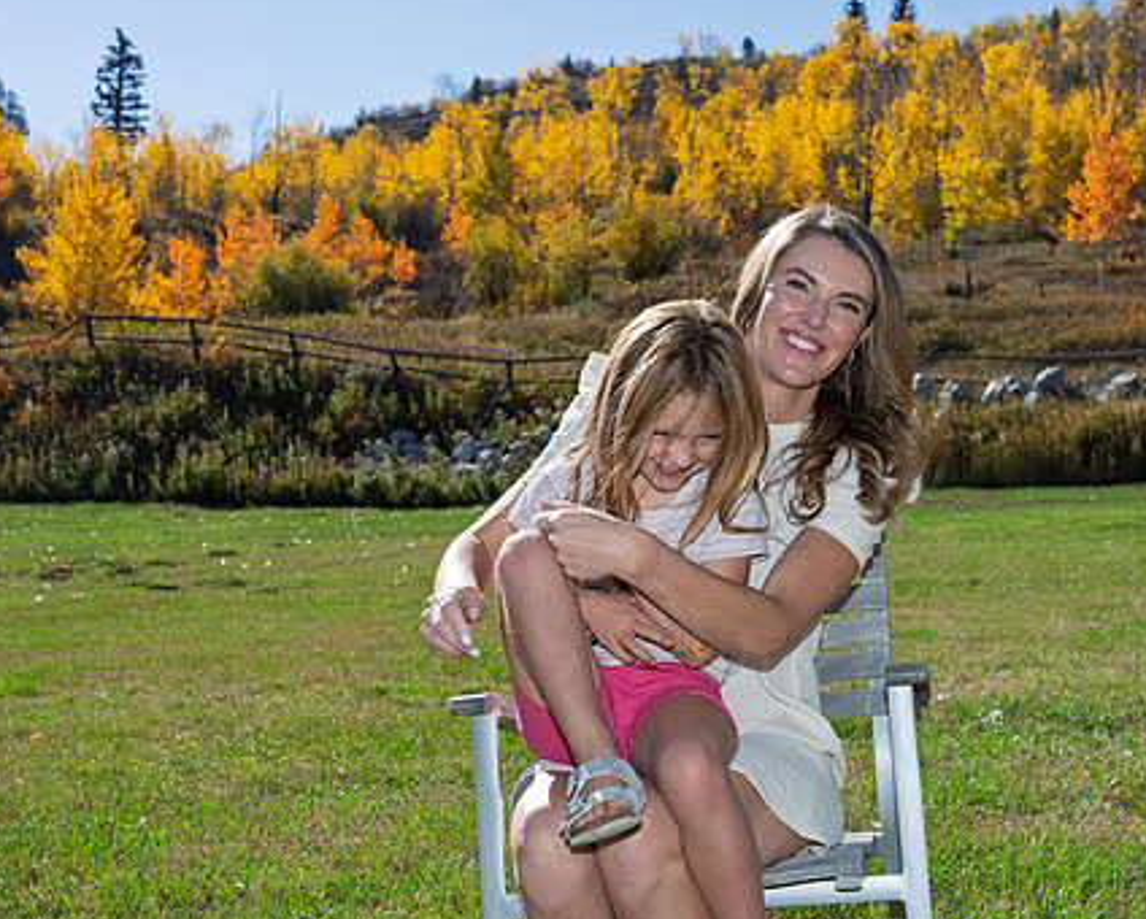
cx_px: 770
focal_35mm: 59
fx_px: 2003
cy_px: 504
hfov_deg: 31.7
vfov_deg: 25.8
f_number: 8
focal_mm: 46
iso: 100
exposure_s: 1/200
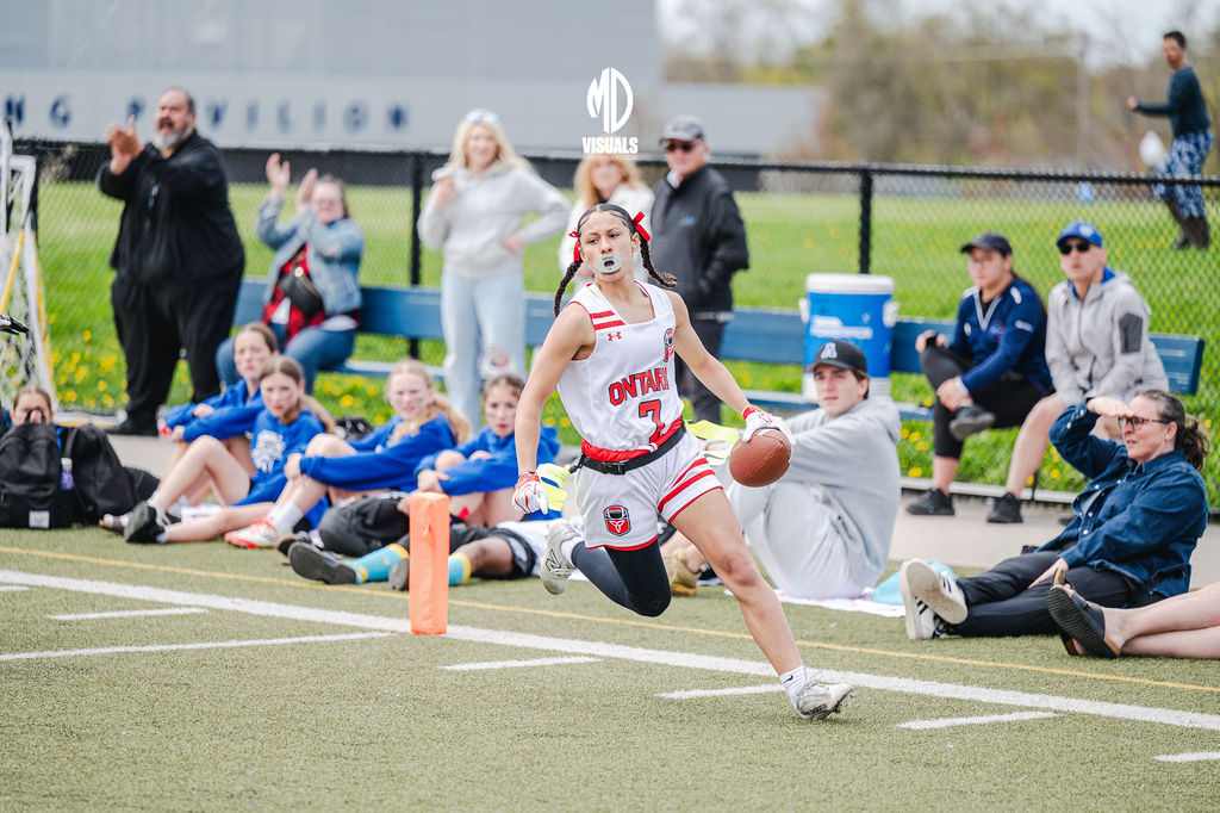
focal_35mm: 165
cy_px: 406
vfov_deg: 8.3
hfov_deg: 12.5
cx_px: 610
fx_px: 5590
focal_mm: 165
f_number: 2.8
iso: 500
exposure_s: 1/4000
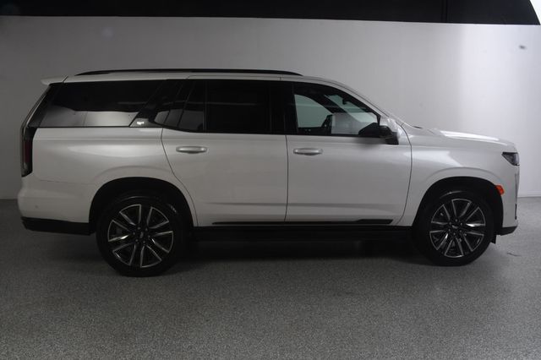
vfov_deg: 43.6
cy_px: 180
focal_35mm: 30
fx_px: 451
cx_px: 270
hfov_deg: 62.0
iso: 100
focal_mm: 20
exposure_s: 1/160
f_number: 14
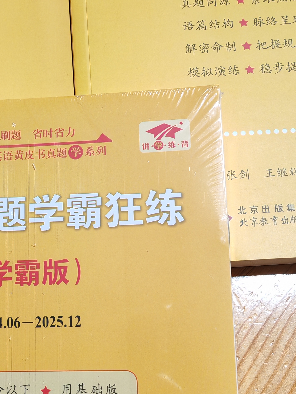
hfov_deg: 24.7
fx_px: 661
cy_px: 239
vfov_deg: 33.1
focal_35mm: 58
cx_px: 52
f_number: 1.95
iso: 320
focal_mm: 5.52
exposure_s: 1/33
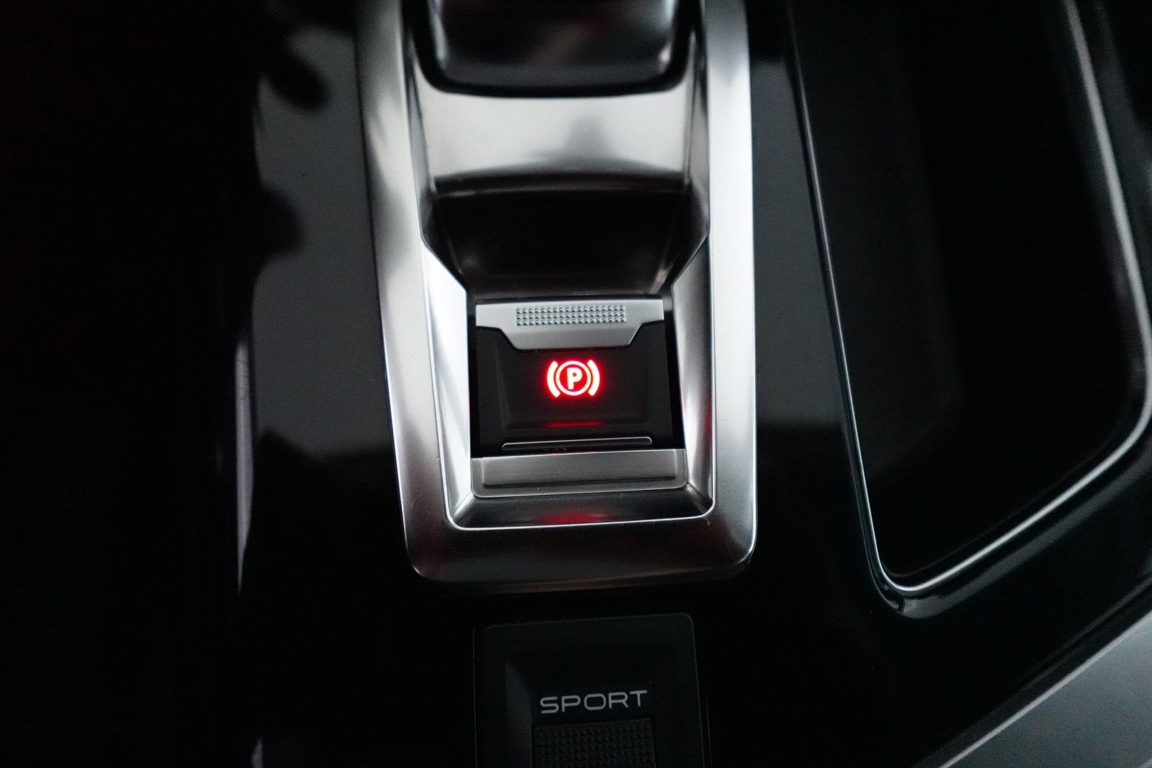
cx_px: 576
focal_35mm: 20
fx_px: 640
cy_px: 384
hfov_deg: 84.0
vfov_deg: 61.9
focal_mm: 7.6
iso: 5000
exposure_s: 1/250
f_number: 2
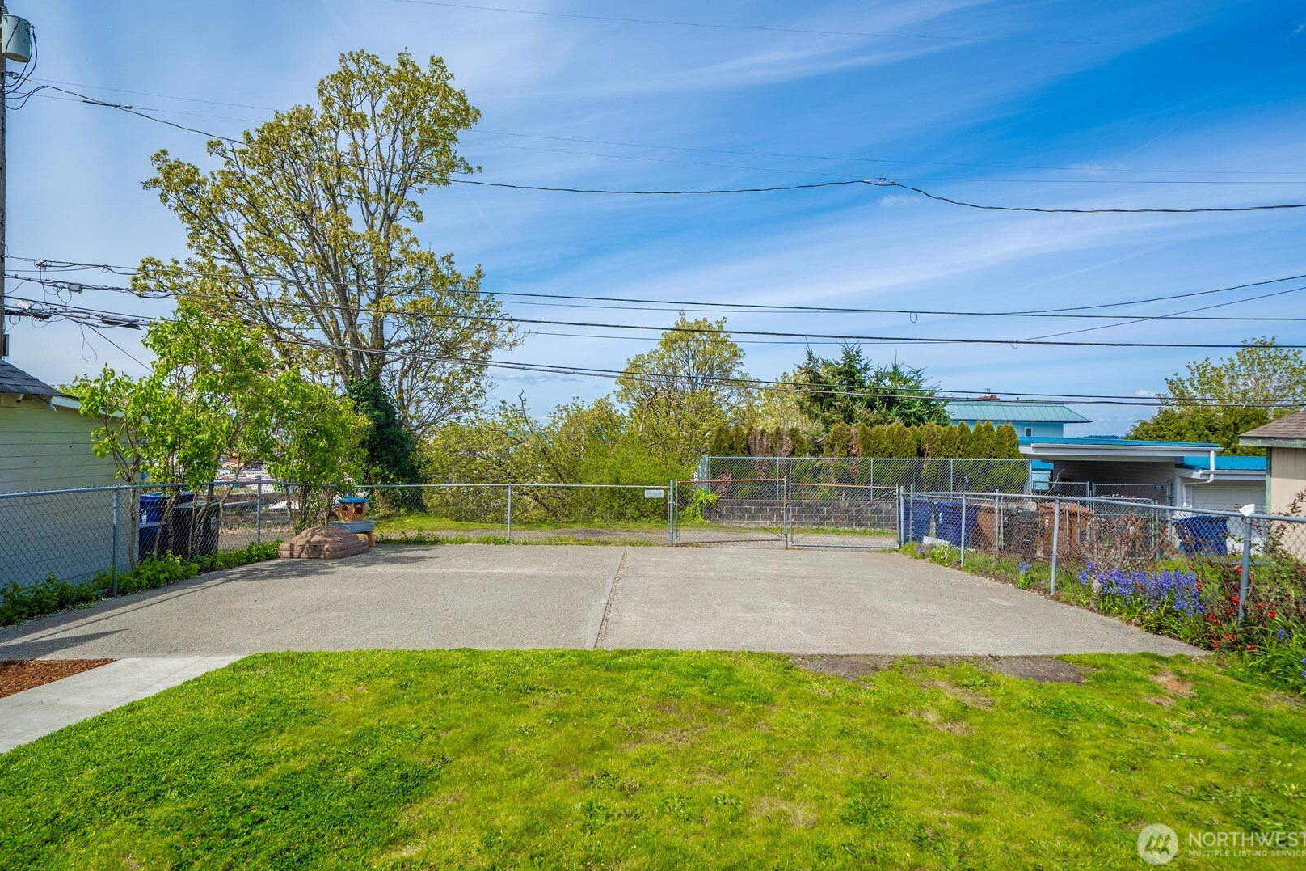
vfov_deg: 59.5
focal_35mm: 21
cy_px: 418
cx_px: 649
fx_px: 762
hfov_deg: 81.2
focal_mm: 20
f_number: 7.1
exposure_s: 1/320
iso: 100
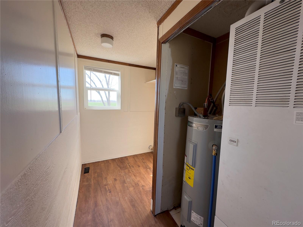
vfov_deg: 85.7
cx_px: 152
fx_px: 123
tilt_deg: -4.8
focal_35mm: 14
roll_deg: -1.7
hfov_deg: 102.1
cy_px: 114
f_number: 2.2
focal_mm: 2.22
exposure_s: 1/99
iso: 50
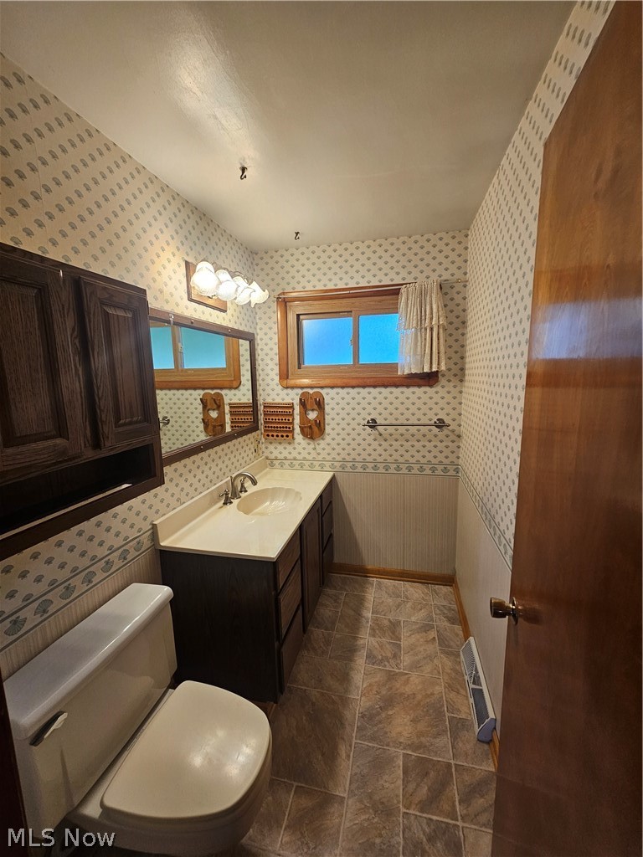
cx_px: 322
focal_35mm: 13
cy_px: 428
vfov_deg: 106.2
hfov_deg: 89.9
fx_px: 322
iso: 100
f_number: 2.2
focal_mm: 2.2
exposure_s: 1/60
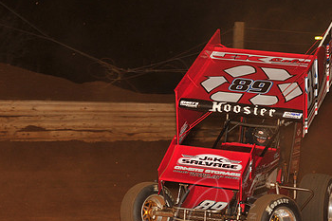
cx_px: 198
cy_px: 127
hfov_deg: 11.8
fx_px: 1604
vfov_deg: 7.9
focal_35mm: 174
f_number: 6.3
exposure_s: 1/320
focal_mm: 105
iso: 800
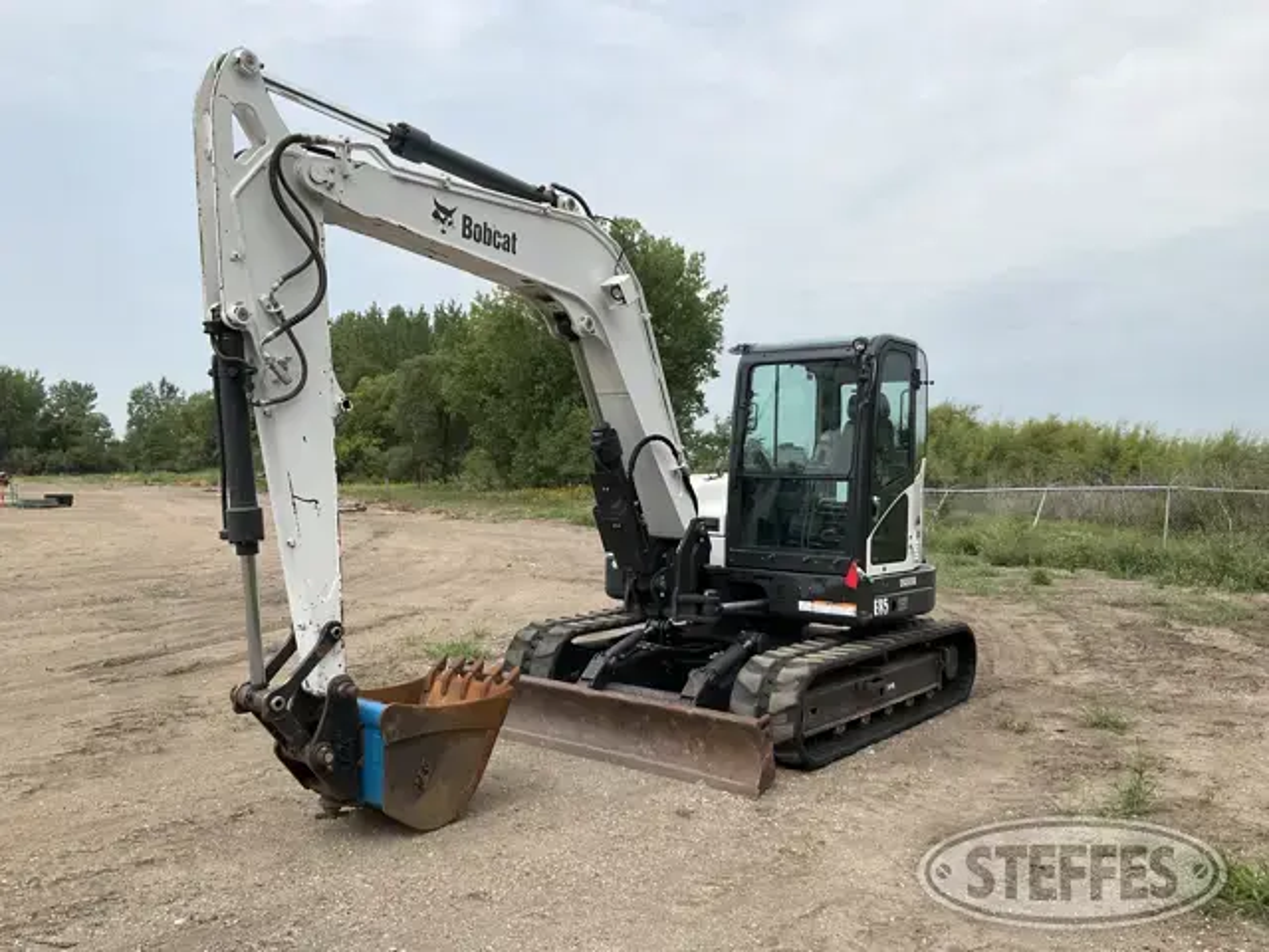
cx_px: 634
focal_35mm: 29
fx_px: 1063
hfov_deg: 61.7
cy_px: 476
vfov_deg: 48.2
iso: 25
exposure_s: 1/2320
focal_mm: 3
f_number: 1.8
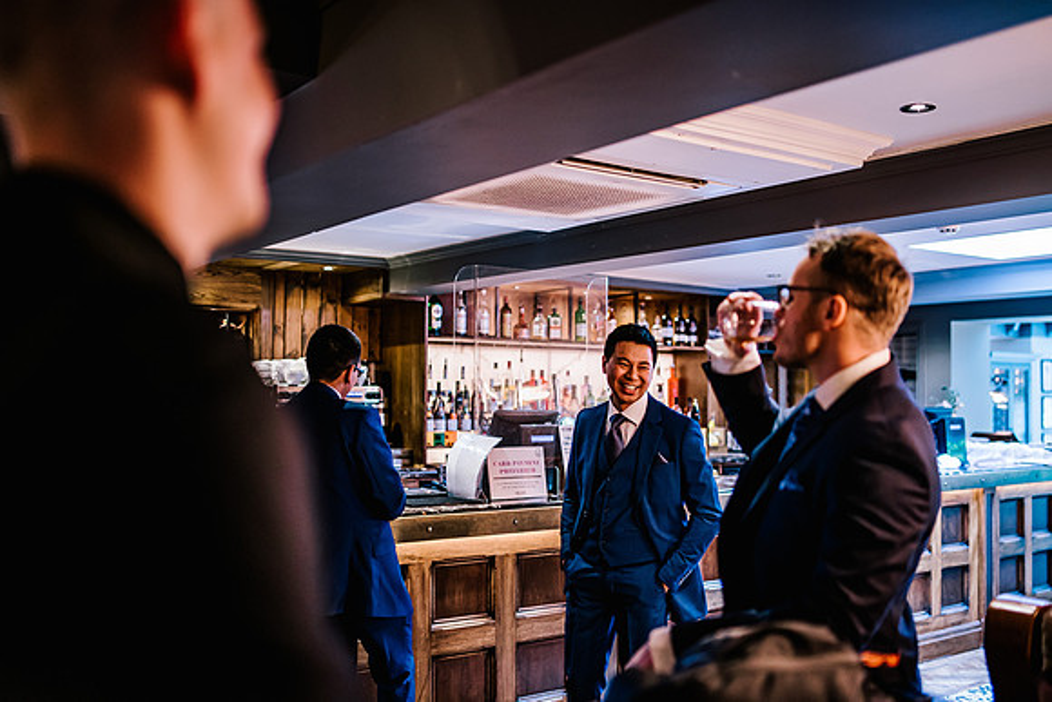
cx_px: 526
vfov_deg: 36.7
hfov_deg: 52.9
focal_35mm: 36
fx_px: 1058
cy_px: 351
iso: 1000
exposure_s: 1/250
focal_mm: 35
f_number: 1.4
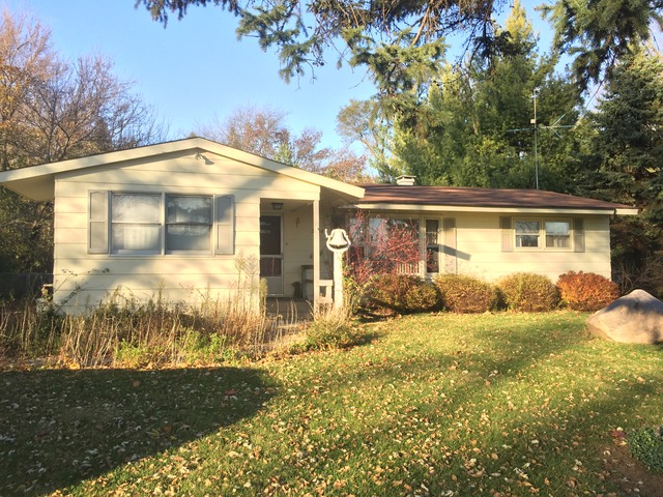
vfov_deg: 48.2
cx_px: 332
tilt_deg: +1.8
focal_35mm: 29
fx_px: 555
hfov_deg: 61.7
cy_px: 248
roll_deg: -0.4
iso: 32
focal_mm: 4.15
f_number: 2.2
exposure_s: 1/391
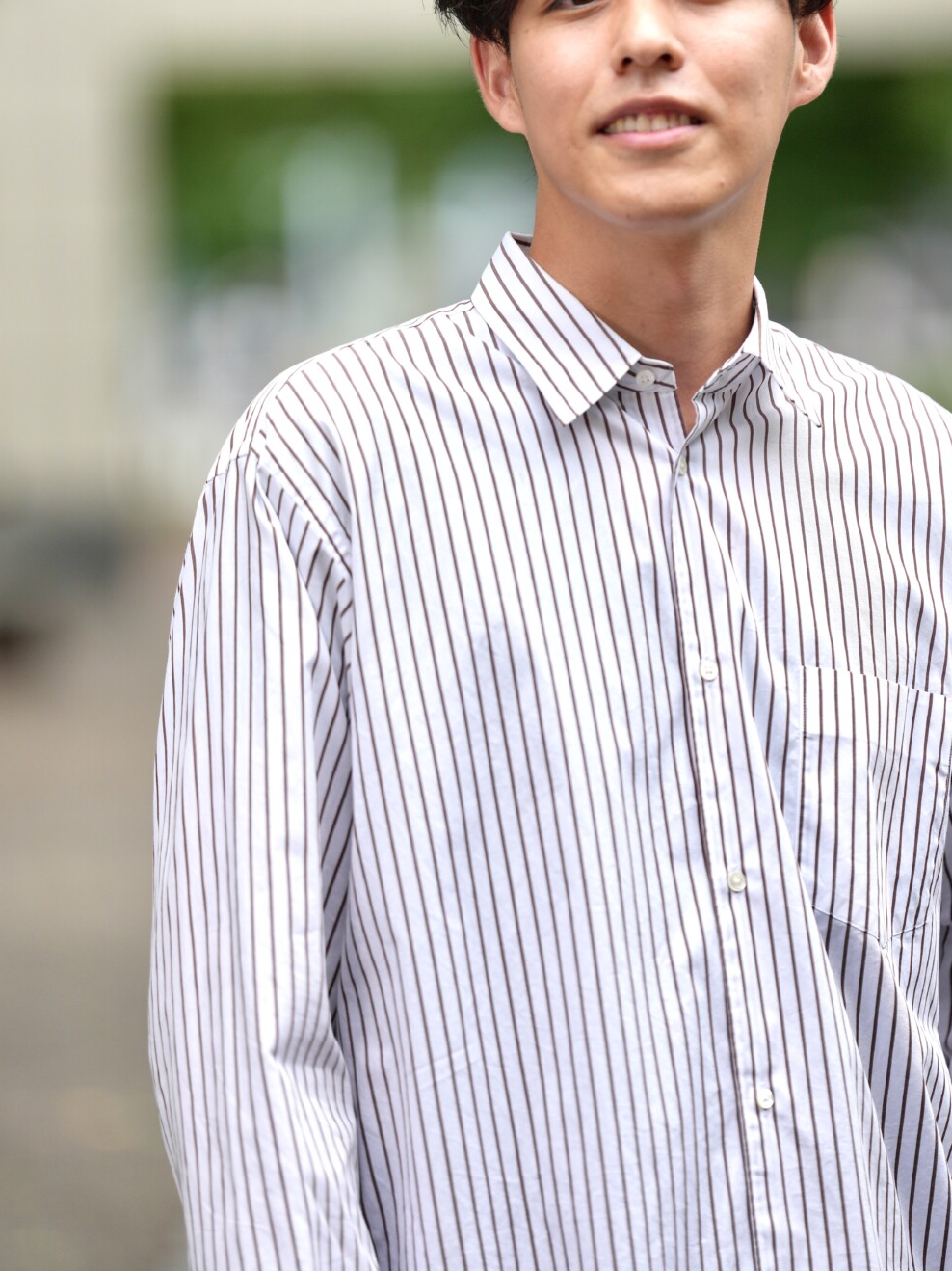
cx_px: 549
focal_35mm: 197
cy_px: 487
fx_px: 7226
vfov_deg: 10.0
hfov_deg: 7.5
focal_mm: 150
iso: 200
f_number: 2
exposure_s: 1/400
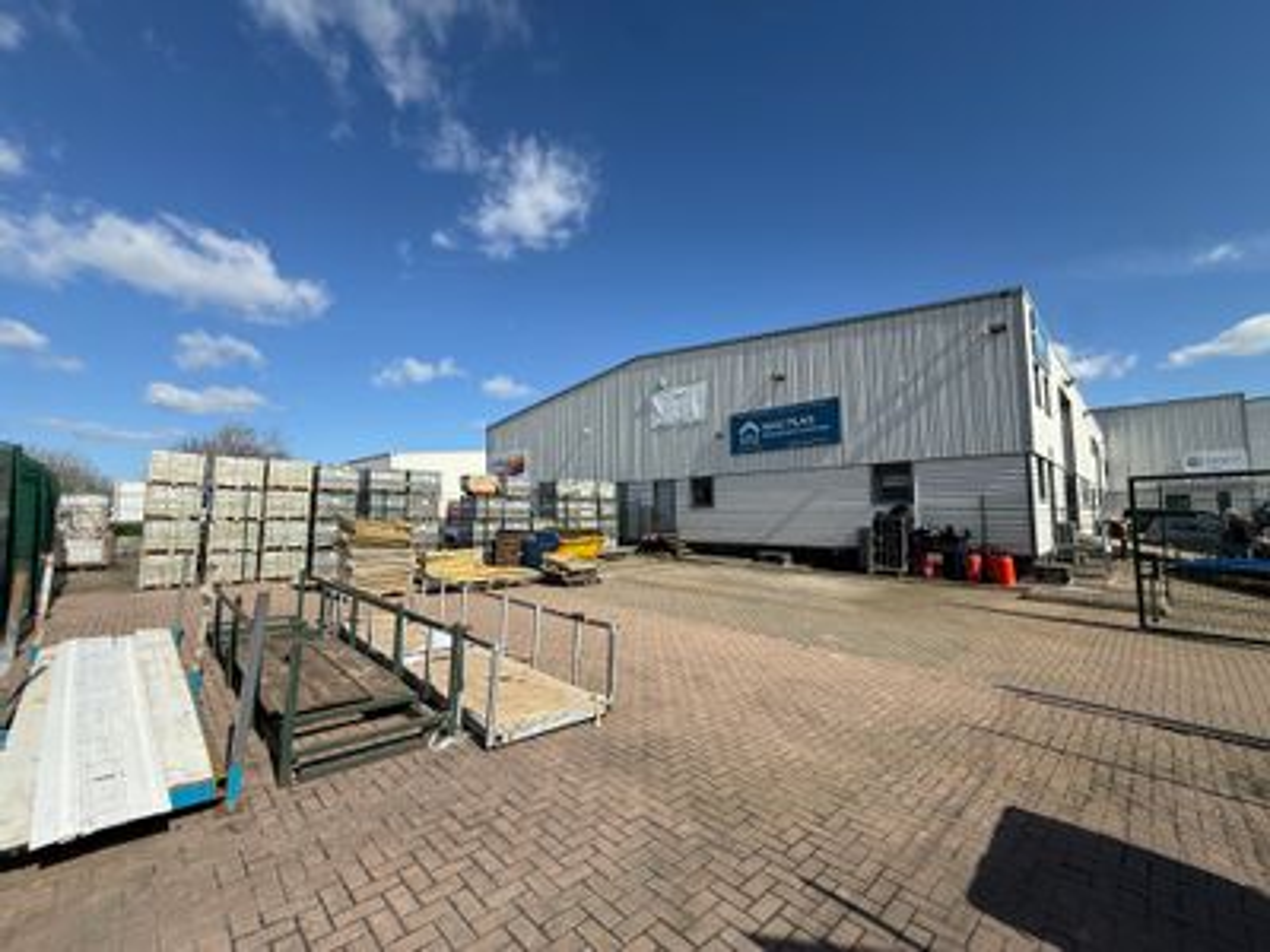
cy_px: 476
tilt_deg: +4.4
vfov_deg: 85.7
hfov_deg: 102.1
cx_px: 635
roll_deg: -0.6
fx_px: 514
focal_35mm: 14
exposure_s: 1/2320
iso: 50
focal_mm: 2.22
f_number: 2.2
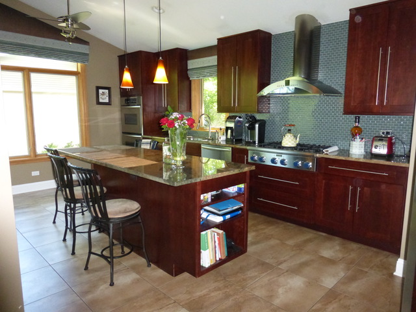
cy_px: 156
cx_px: 208
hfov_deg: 71.6
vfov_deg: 56.8
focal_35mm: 24
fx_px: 288
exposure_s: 1/60
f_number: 3.3
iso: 800
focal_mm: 4.3
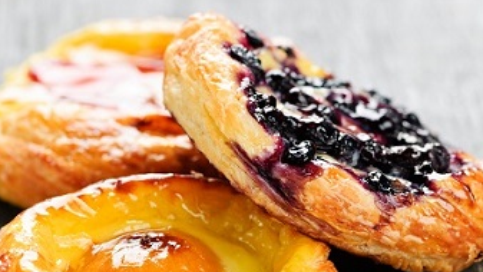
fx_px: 2089
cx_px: 231
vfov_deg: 7.4
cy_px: 220
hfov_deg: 13.2
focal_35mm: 163
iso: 200
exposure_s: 1/125
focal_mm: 105
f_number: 8
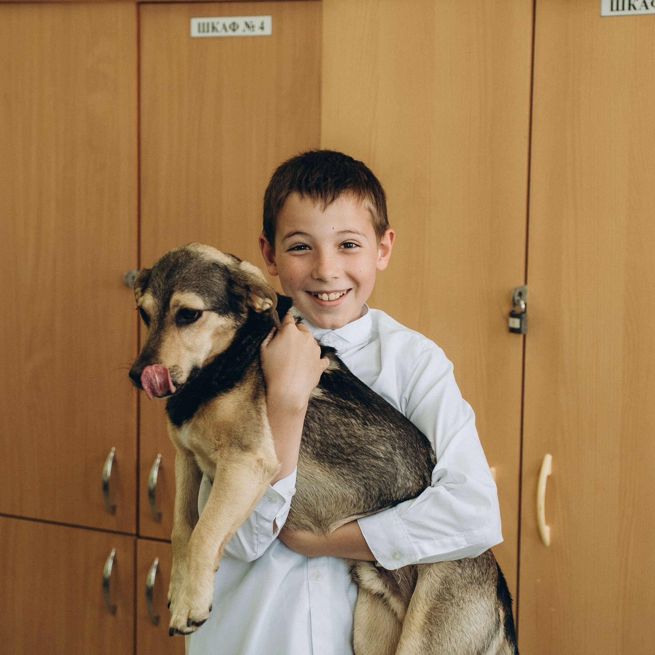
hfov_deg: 18.9
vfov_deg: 18.9
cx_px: 328
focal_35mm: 92
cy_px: 335
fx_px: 1970
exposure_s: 1/250
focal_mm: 48
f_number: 3.2
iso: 500
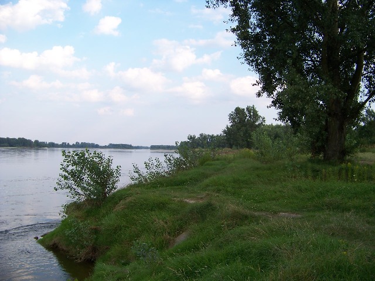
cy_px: 140
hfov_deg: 51.4
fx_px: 390
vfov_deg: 39.7
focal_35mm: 36
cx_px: 188
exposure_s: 1/320
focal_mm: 5.85
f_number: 2.8
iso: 64
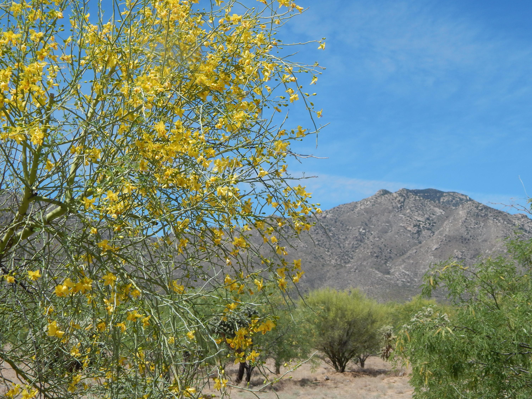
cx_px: 266
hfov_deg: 34.9
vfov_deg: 26.6
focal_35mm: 55
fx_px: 845
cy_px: 200
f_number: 3.8
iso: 125
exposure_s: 1/1500
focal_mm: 9.7
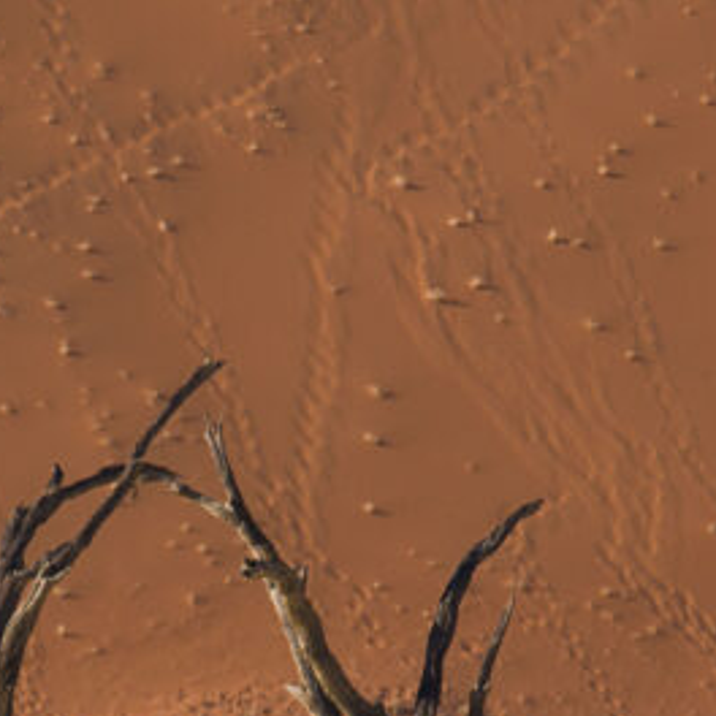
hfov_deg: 1.2
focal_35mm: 1484
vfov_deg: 1.2
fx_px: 34728
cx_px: 244
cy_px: 670
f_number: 13
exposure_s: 1/500
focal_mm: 400
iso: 400
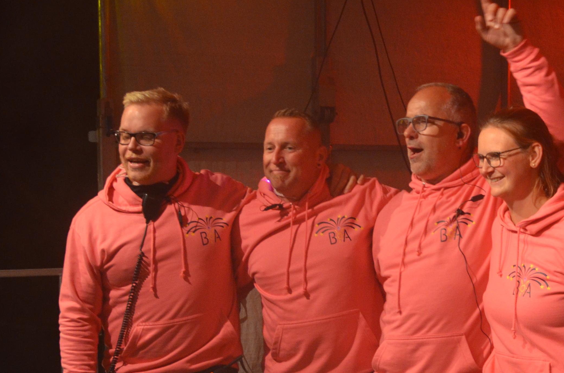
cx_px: 509
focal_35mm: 82
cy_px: 295
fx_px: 1285
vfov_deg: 16.4
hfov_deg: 24.1
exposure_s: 1/60
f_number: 4
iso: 800
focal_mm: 23
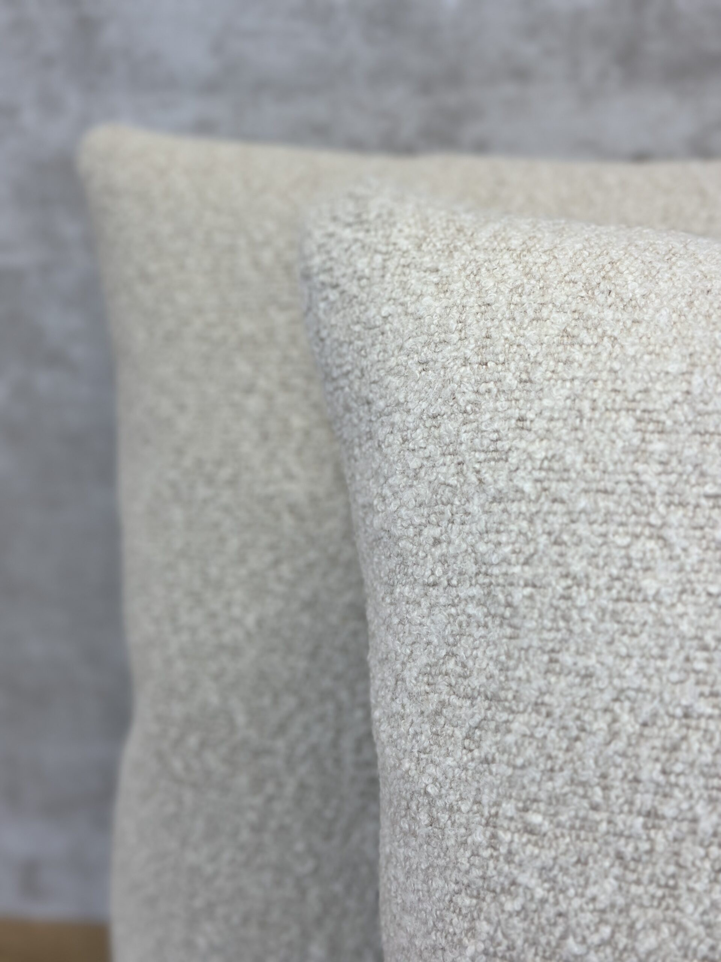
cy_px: 481
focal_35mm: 48
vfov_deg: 39.7
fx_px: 1333
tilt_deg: -18.8
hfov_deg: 30.3
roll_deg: +1.5
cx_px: 360
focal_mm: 6.86
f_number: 1.78
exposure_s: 1/345
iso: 80
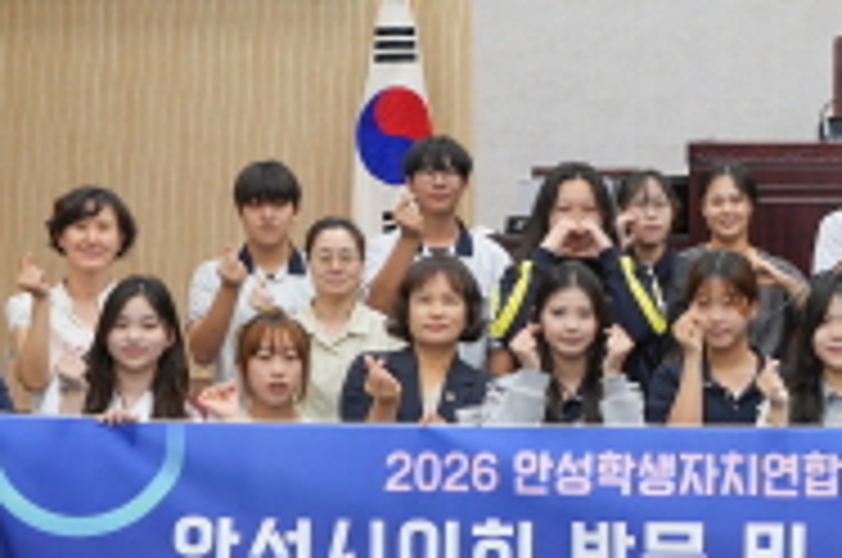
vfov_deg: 15.1
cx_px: 905
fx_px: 2101
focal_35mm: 90
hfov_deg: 21.6
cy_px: 288
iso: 250
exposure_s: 1/40
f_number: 4.5
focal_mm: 28
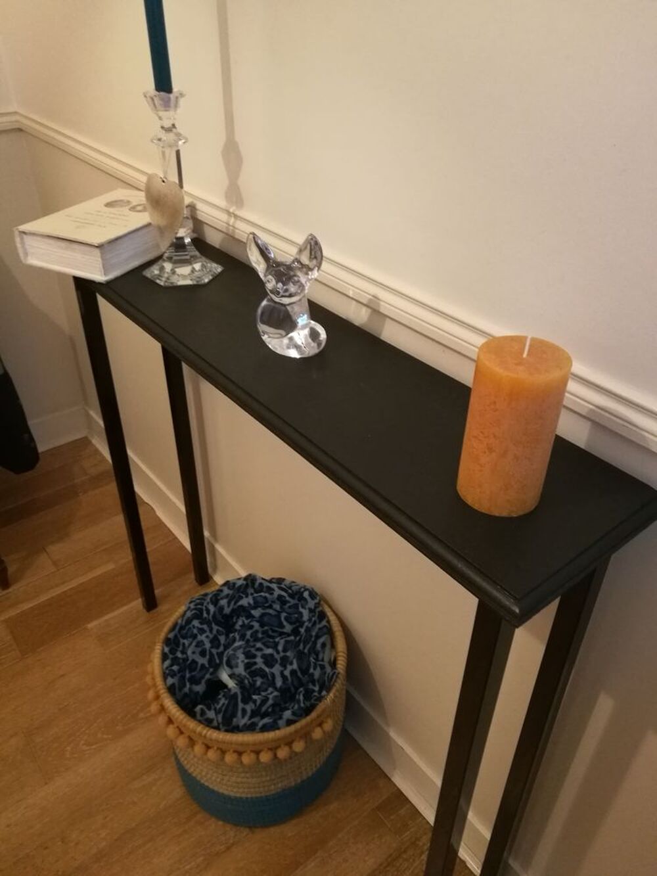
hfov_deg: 51.4
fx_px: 683
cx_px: 328
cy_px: 438
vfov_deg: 65.3
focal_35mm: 27
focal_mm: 4.5
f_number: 2.2
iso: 500
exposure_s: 1/20
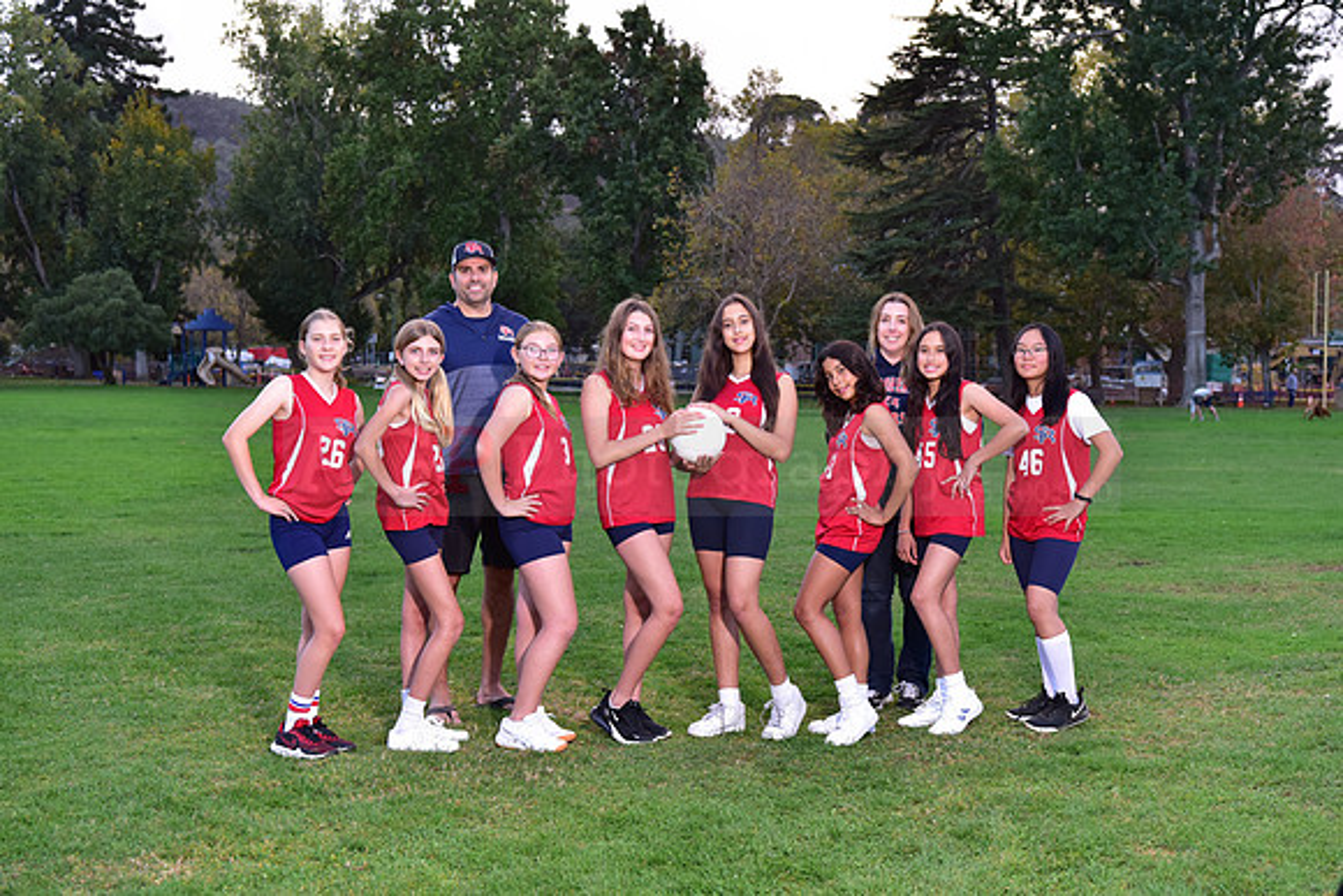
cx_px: 672
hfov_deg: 38.2
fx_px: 1940
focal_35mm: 52
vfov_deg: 26.0
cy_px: 448
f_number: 5.6
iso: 800
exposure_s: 1/200
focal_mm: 52
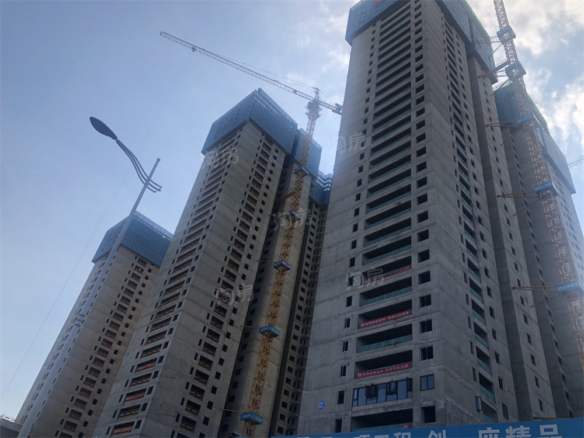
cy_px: 219
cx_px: 292
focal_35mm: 28
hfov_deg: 63.4
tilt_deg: +38.0
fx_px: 472
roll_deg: -11.4
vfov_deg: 49.7
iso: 25
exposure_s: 1/3003
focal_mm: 3.99
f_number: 1.8
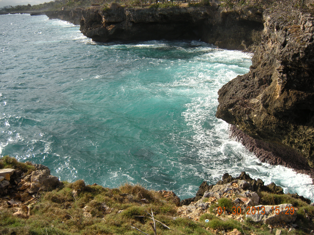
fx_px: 317
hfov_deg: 52.6
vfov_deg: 40.7
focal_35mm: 35
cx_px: 157
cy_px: 118
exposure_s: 1/600
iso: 64
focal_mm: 5.9
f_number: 3.8
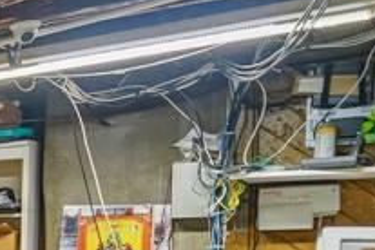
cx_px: -542
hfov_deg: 12.9
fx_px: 1239
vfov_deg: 11.3
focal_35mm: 119
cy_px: 304
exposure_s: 1/13
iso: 640
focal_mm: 24
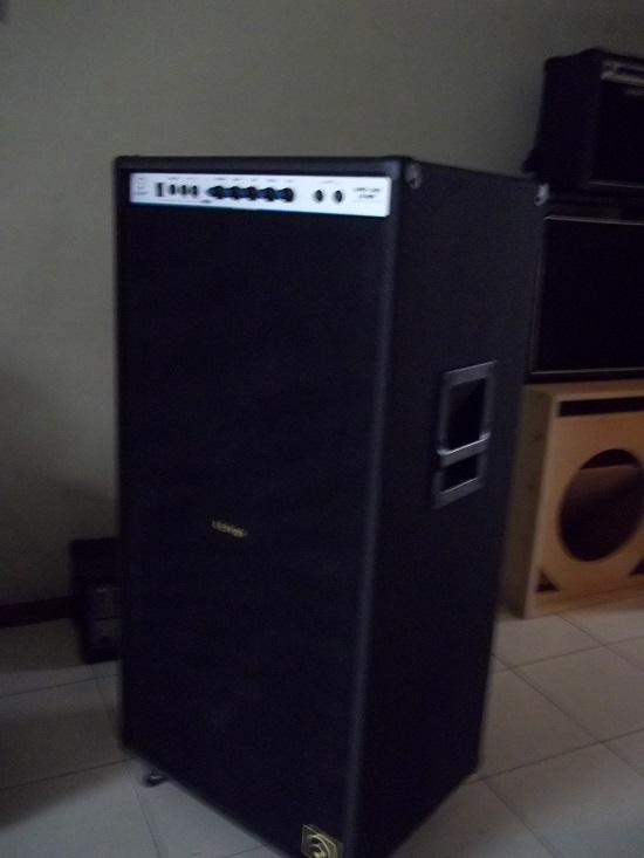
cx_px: 322
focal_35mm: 32
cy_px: 429
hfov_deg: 44.2
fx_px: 794
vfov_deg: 56.8
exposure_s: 1/8
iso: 400
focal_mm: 5.7
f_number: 2.9
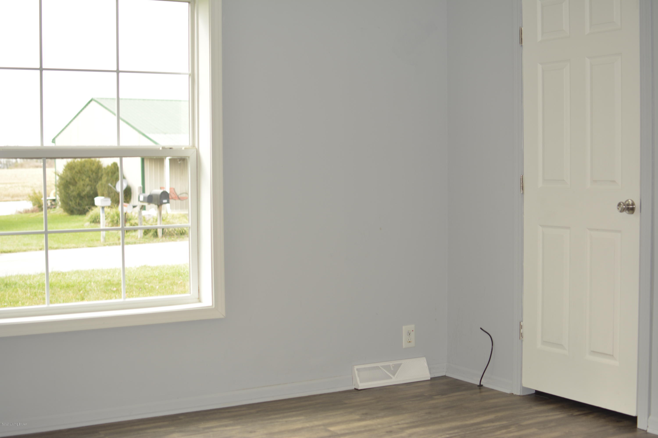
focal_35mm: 52
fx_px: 960
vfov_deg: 25.8
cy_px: 219
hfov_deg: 37.9
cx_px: 329
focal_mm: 35
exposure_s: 1/125
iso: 200
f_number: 2.8
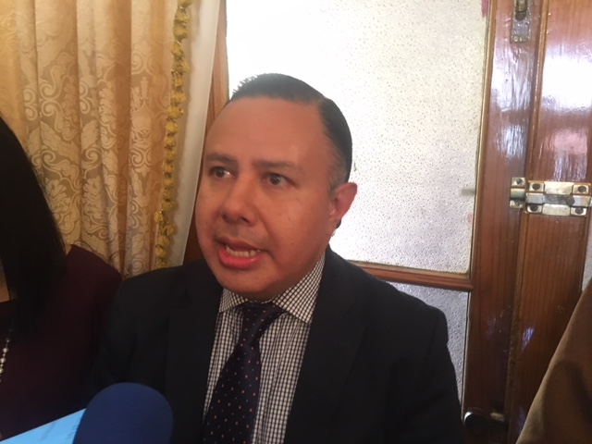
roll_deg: -0.1
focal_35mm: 29
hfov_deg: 61.7
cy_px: 222
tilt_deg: -13.3
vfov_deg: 48.2
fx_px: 496
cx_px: 296
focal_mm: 4.15
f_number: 2.2
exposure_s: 1/15
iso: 200
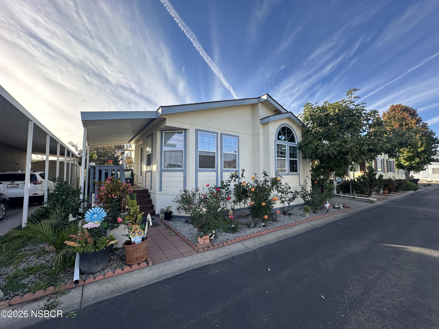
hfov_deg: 102.1
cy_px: 164
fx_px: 178
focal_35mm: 14
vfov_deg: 85.7
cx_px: 220
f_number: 2.2
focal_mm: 2.22
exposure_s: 1/532
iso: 40
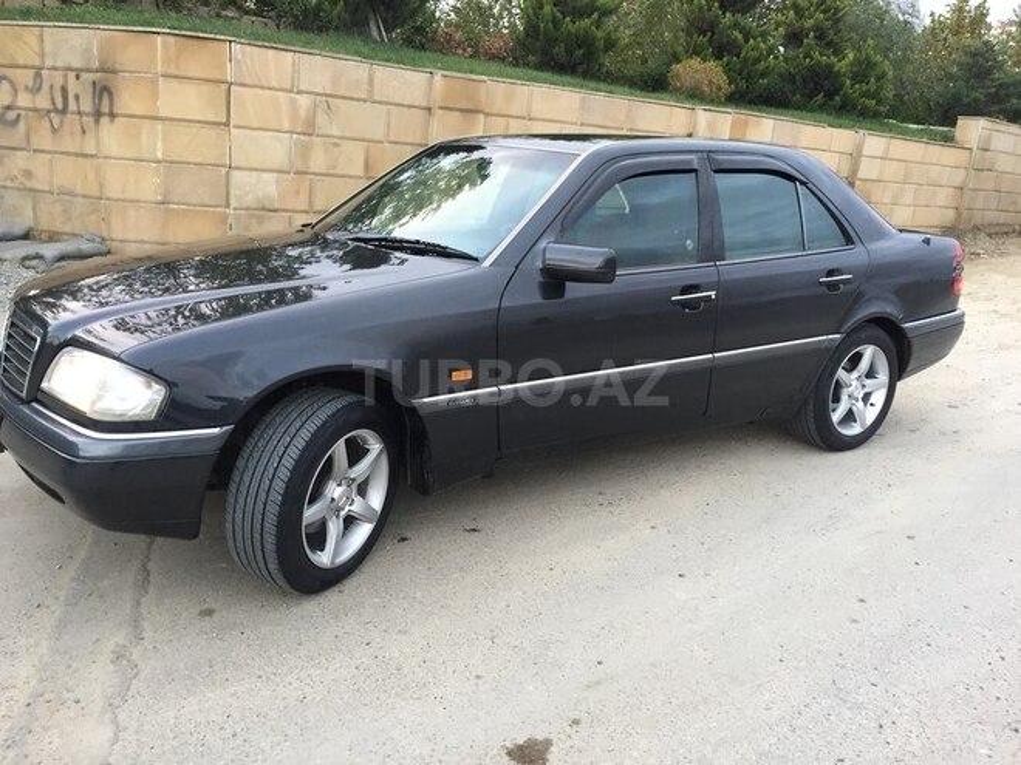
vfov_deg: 48.2
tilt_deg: -13.6
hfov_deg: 61.7
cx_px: 510
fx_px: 855
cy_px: 382
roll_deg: -5.6
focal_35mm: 29
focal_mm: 4.15
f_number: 2.2
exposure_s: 1/33
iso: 64
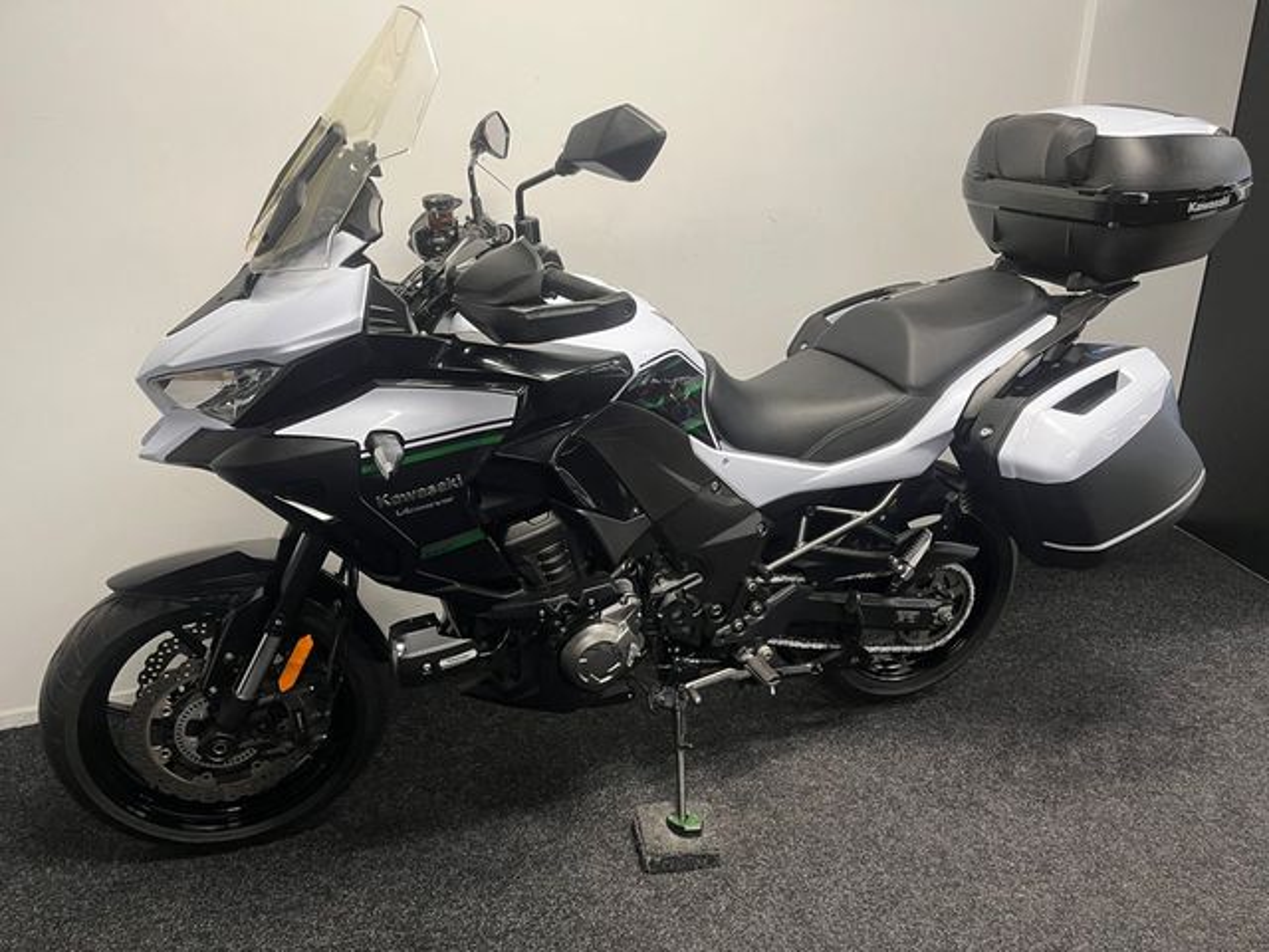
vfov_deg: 53.1
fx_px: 953
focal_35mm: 26
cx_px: 634
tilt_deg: -20.1
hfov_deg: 67.3
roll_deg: -1.0
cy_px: 476
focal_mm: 5.1
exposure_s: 1/50
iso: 125
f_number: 1.6
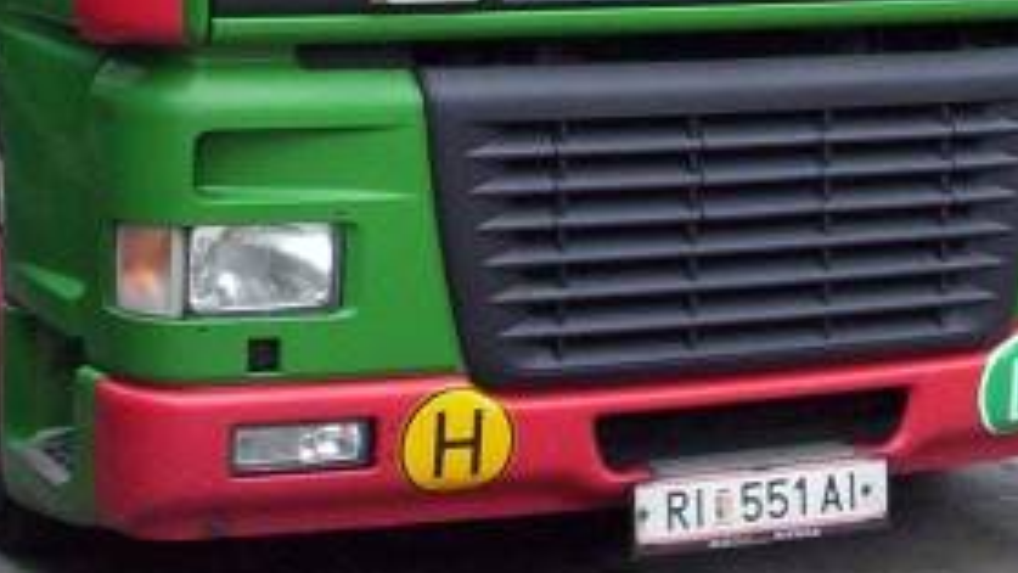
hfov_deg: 22.5
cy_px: -277
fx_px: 2565
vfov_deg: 12.2
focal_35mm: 95
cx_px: 504
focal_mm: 4.99
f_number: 4.5
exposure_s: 1/38.7
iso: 200
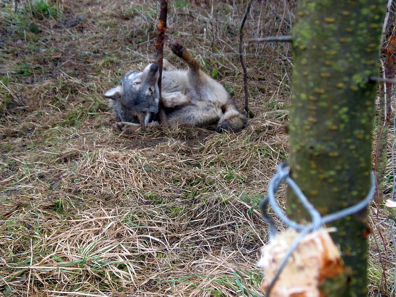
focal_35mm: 49
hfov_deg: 38.9
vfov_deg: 29.7
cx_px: 198
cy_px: 148
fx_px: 561
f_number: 3.8
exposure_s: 1/30
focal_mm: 9.1
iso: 64
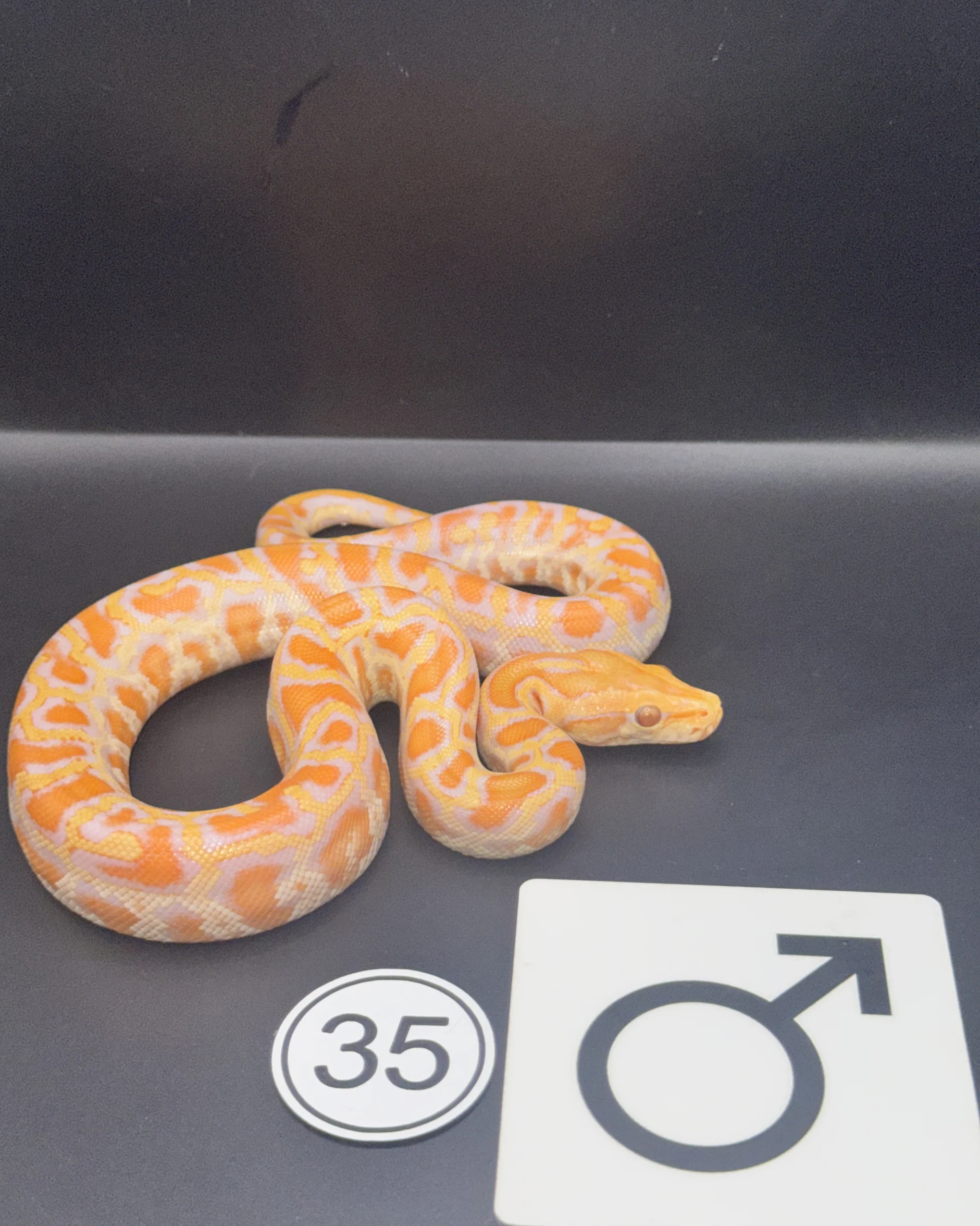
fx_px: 1849
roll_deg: +0.6
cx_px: 480
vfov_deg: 36.7
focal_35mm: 51
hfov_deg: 29.7
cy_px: 619
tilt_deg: -37.1
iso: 50
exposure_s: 1/731
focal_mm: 6.76
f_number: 1.78
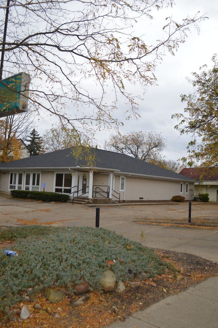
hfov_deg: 43.5
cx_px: 109
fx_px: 273
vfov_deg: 62.0
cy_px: 164
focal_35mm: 30
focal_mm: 20
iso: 100
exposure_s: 1/200
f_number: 4.5
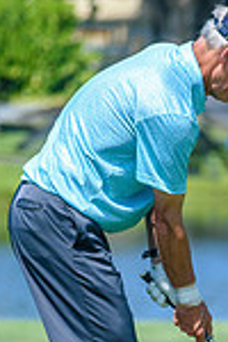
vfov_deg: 1.8
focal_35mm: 1169
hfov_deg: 1.2
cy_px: 290
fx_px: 11105
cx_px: 310
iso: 360
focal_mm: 260
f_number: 6
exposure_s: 1/2000
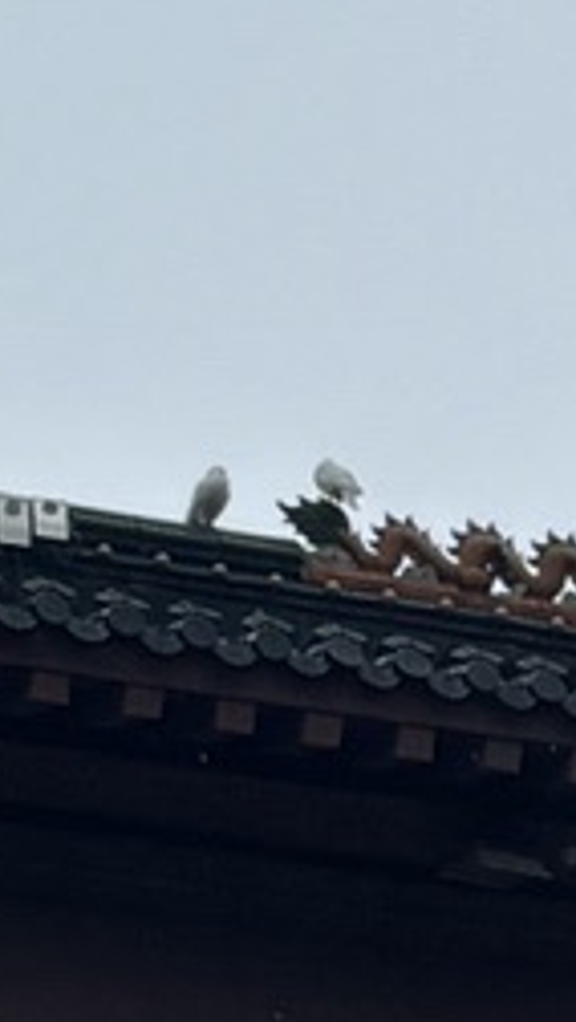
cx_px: 515
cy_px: 1642
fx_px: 6101
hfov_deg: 5.4
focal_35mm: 225
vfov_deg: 9.3
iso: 50
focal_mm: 5.96
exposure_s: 1/1477
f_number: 1.6
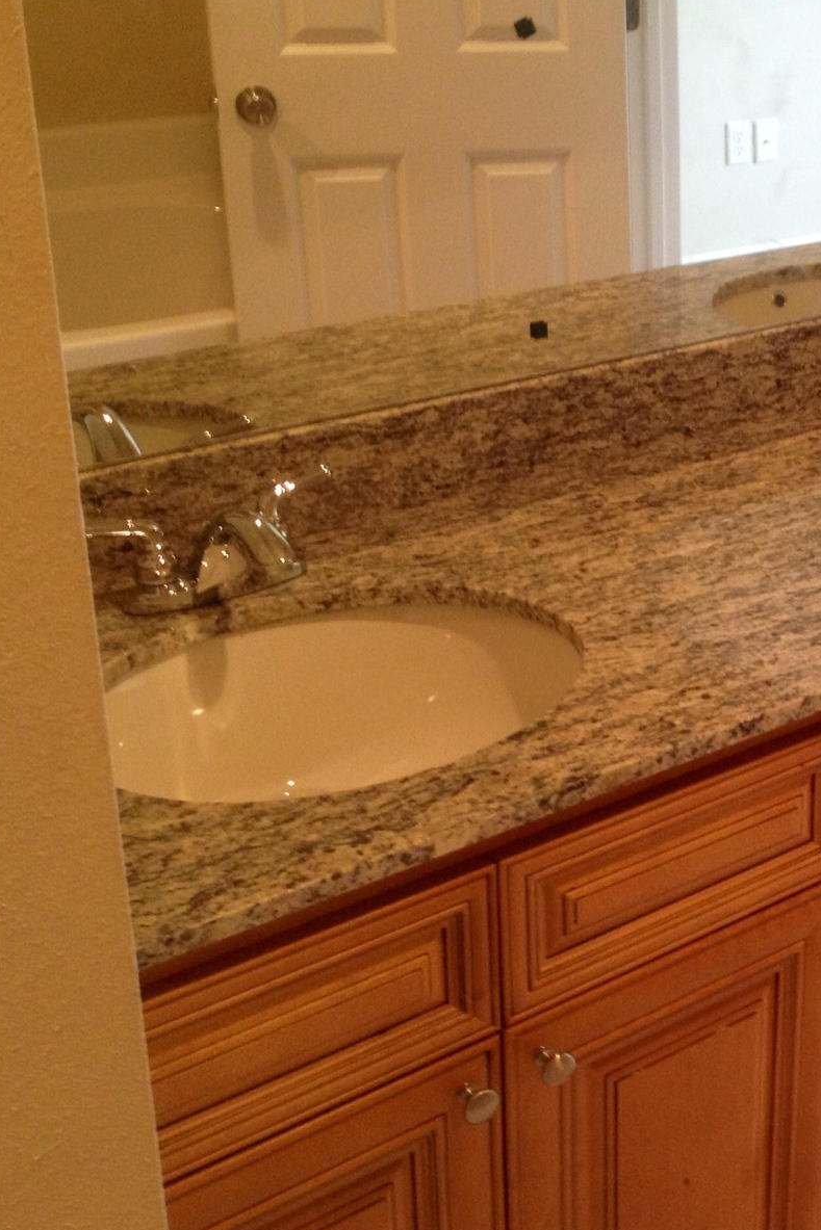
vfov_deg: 31.8
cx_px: 972
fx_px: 2154
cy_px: 522
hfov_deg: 20.3
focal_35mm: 63
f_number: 2.4
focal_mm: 4.28
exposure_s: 1/20
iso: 125
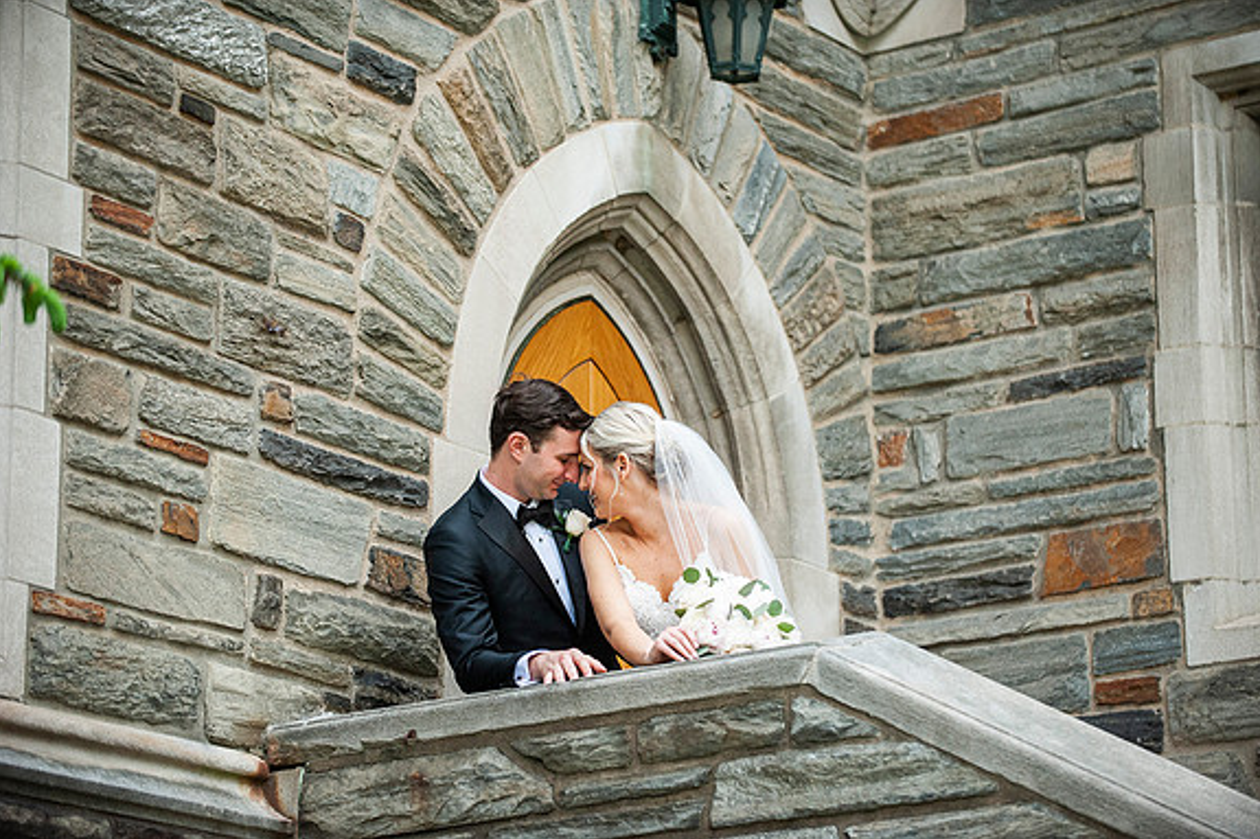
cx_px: 633
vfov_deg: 11.3
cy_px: 421
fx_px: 4234
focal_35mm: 121
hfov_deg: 16.9
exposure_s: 1/5000
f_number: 2.8
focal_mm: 120
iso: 1600
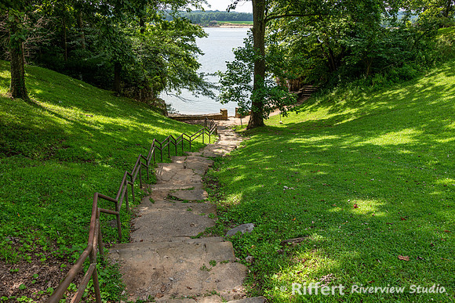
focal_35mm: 30
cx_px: 228
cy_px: 152
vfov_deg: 44.0
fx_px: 376
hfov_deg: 62.4
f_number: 8
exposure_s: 1/200
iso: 180
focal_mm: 28
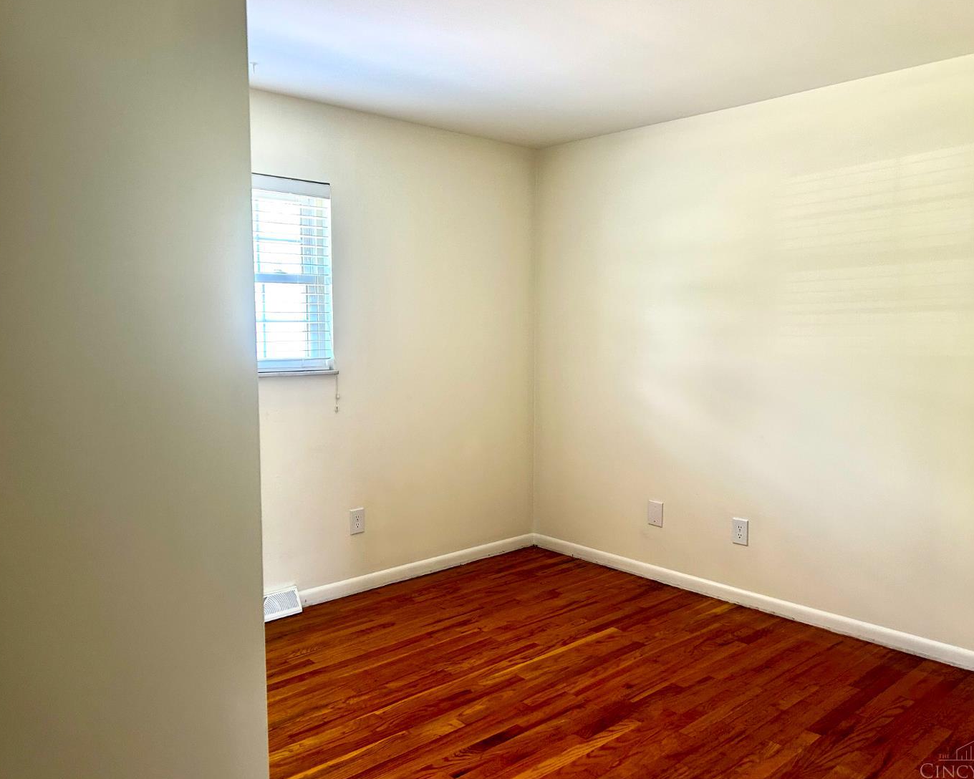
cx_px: 493
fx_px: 807
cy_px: 393
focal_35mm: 28
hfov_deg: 62.2
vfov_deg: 51.5
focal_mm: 5.7
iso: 125
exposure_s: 1/60
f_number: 1.5
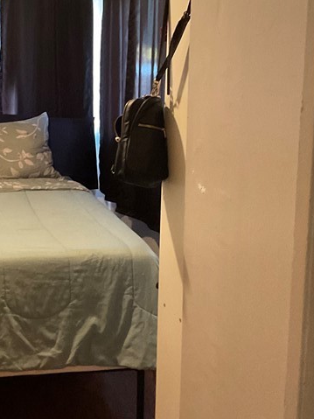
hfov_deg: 23.1
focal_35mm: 62
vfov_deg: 31.1
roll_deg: -1.3
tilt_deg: -10.5
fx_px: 750
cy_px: 167
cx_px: 40
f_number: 1.8
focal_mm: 3
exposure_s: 1/40
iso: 320
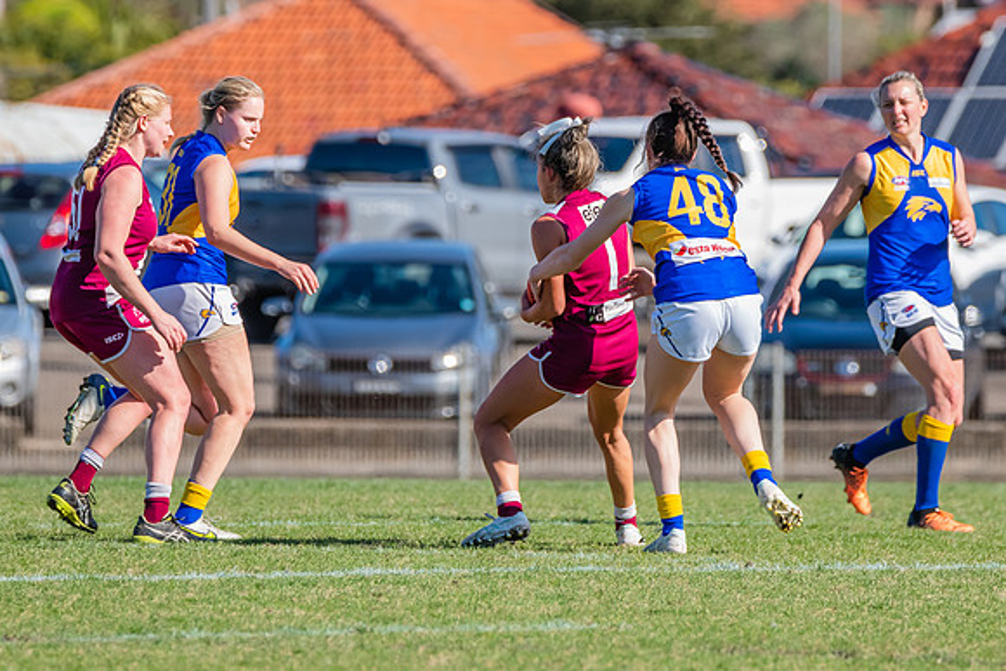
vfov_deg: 2.0
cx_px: 507
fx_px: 19376
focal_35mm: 693
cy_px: 190
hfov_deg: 3.0
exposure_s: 1/1600
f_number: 9
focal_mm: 460
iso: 800
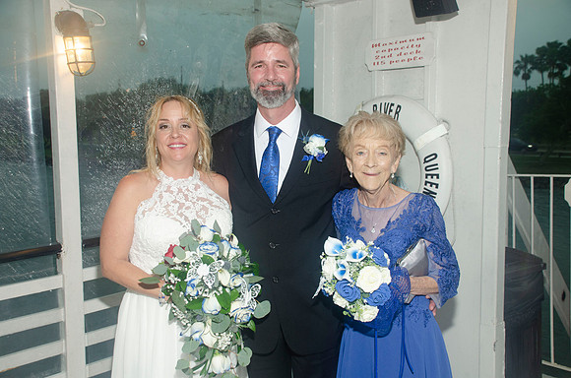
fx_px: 617
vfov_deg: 34.1
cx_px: 286
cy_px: 189
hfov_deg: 49.6
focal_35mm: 39
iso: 400
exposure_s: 1/100
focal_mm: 26
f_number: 5.6
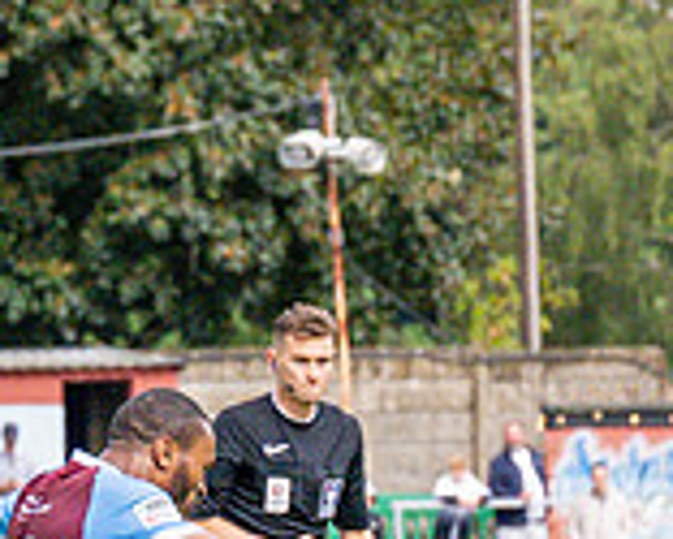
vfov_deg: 2.3
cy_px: 1124
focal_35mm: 686
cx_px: 729
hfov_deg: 2.8
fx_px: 13672
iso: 800
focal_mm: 90
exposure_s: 1/4000
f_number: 4
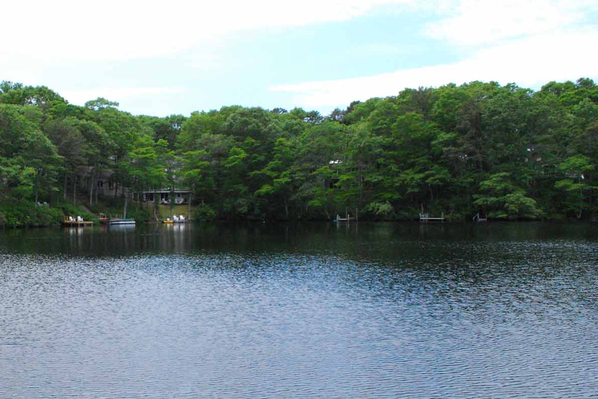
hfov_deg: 45.8
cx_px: 154
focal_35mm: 41
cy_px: 237
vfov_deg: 32.5
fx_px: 681
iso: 1600
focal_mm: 18
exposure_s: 1/640
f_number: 13
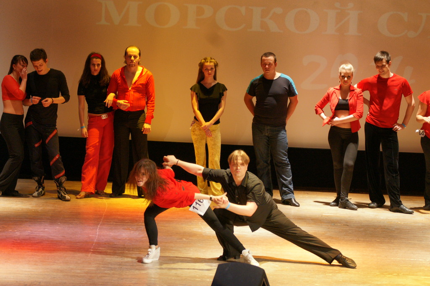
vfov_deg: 8.3
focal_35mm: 165
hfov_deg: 12.5
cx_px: 215
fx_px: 1969
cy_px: 143
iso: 800
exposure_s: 1/60
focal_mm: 110
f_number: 5
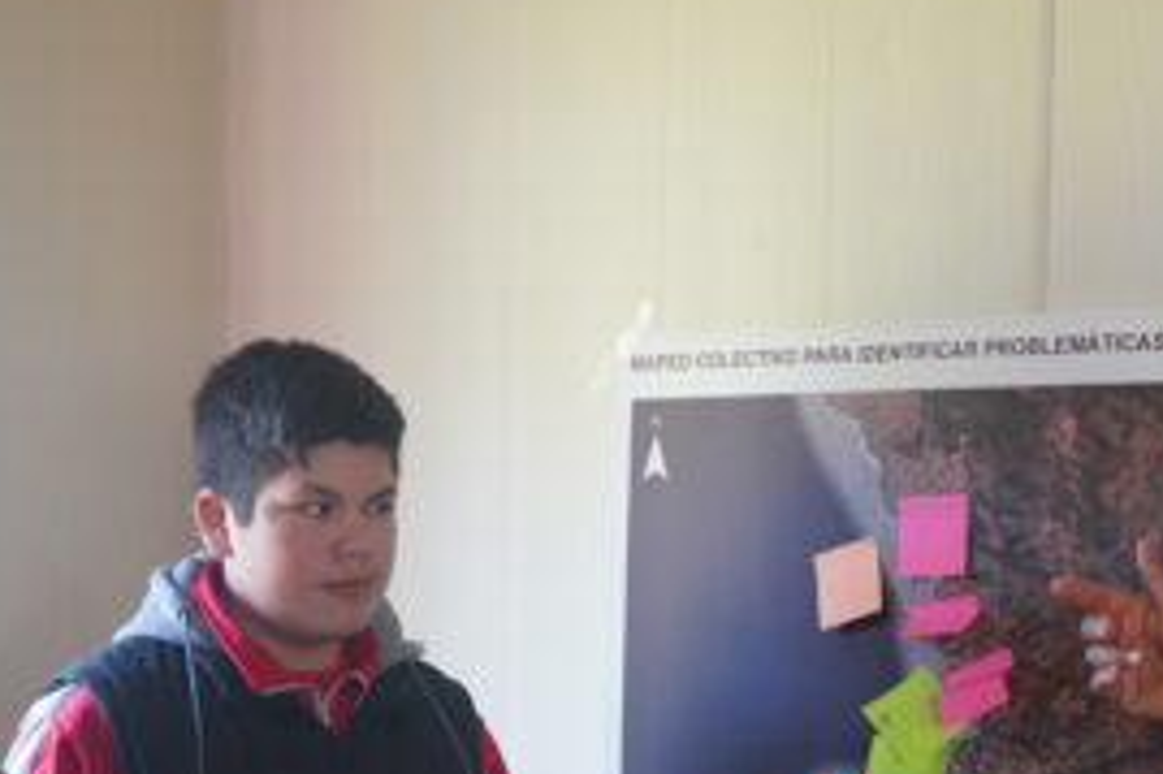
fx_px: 2615
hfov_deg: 24.9
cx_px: 834
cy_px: 744
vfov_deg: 16.5
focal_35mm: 81
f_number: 4
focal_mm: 29
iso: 2000
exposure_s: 1/160
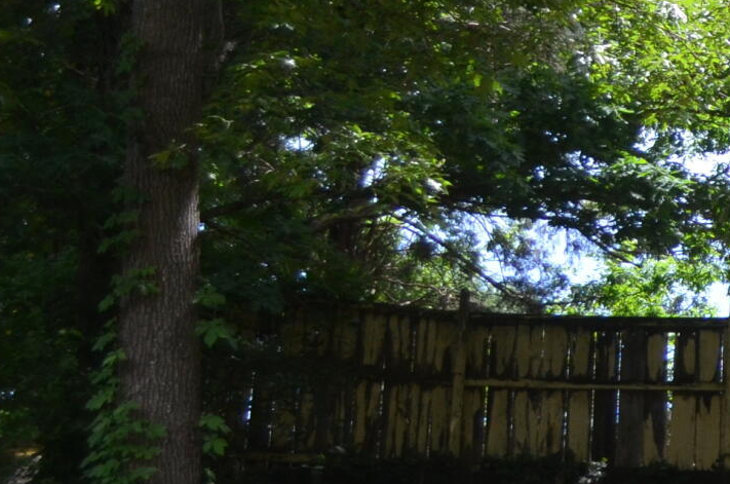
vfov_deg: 9.0
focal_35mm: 152
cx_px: 1512
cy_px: 163
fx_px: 3076
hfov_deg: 11.9
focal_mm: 24
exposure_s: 1/1000
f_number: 4
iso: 500
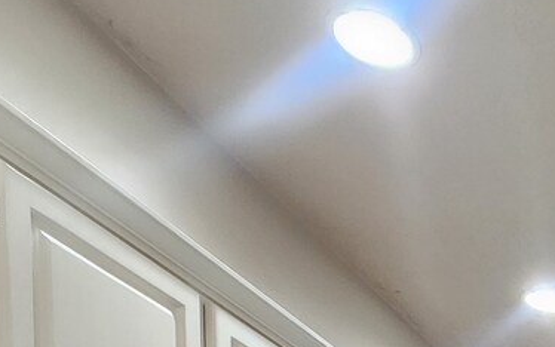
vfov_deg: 17.2
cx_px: 788
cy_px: 709
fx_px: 802
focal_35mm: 53
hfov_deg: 28.3
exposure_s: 1/60
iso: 320
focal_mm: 2.2
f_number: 2.2
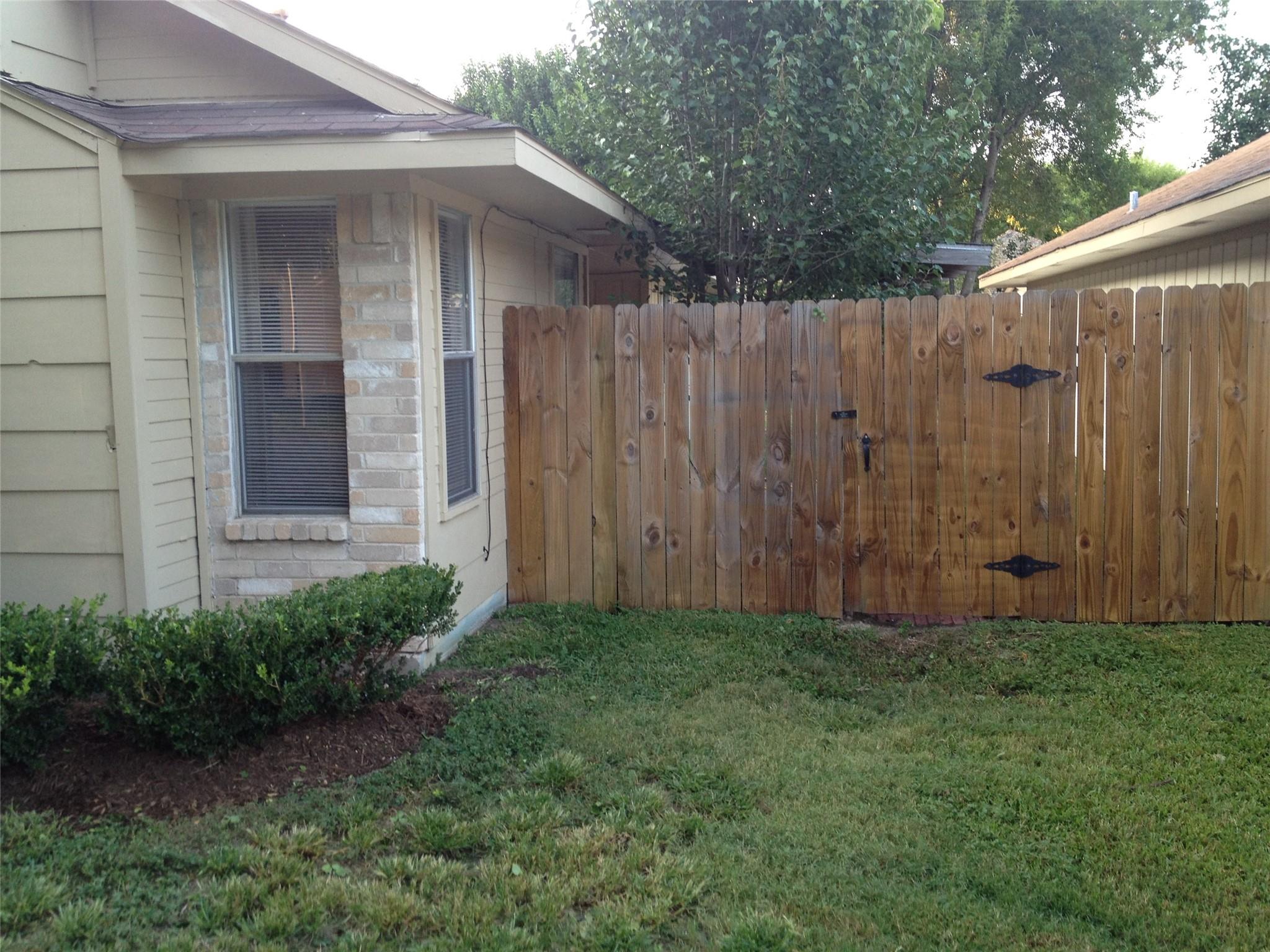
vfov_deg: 40.7
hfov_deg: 52.6
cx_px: 635
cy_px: 476
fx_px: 1284
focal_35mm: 35
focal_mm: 4.28
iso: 80
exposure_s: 1/60
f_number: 2.4
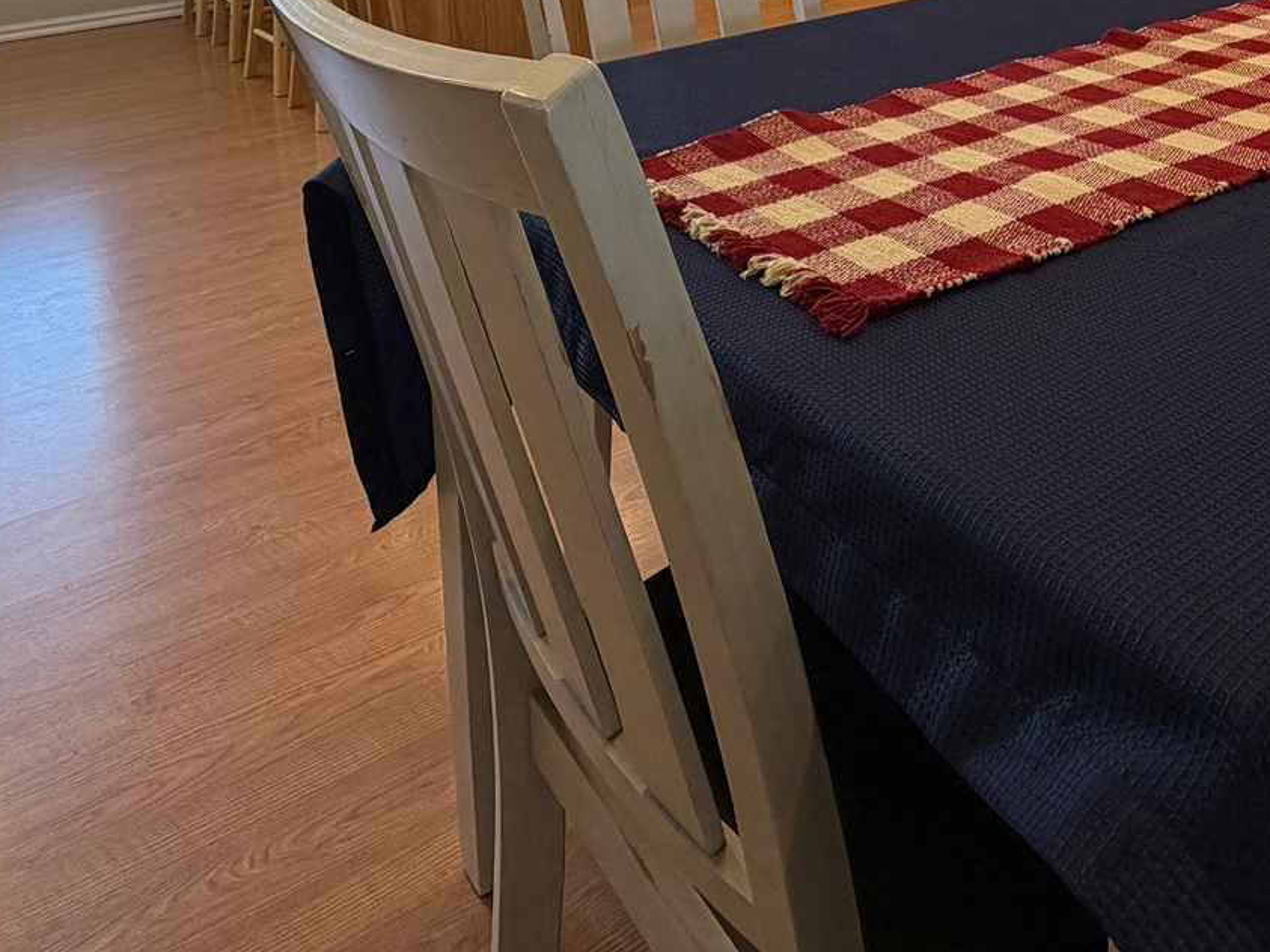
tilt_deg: -3.5
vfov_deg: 33.6
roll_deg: +2.1
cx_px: 710
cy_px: -202
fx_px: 1247
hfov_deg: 53.8
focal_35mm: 34
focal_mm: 2.22
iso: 160
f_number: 2.2
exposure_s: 1/120
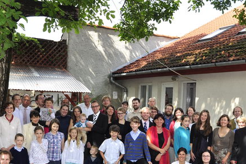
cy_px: 120
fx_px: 320
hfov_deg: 42.0
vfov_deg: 28.3
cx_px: 126
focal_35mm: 47
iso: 200
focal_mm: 17
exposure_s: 1/200
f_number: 6.3
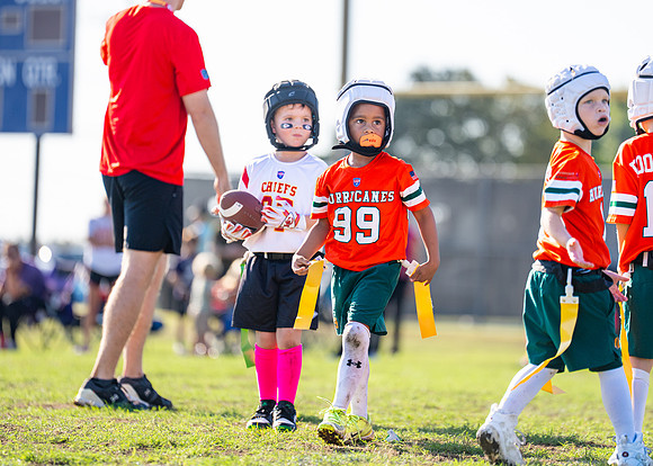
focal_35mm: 247
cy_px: 200
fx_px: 4576
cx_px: 350
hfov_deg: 8.2
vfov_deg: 5.8
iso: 200
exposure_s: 1/2000
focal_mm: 194
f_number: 2.8
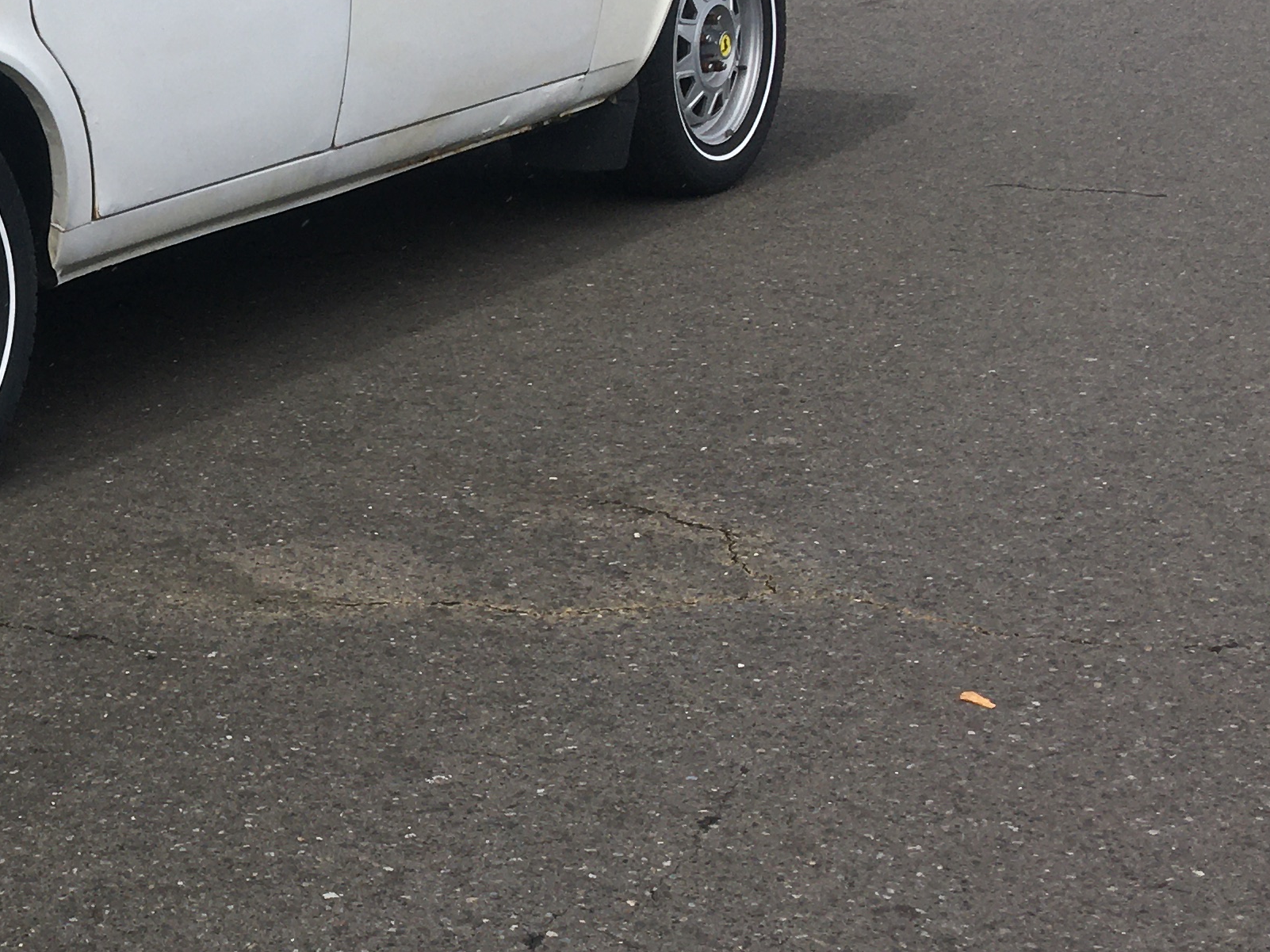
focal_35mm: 73
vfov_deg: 20.2
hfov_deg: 25.1
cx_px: -55
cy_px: 491
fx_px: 2678
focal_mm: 4.15
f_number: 2.2
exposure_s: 1/1637
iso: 25
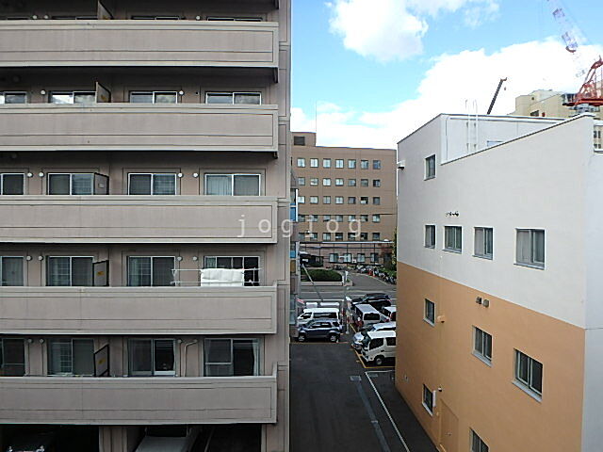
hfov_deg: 79.0
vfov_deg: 63.4
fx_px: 366
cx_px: 302
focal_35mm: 21
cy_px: 226
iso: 125
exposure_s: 1/400
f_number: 3.5
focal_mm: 3.7
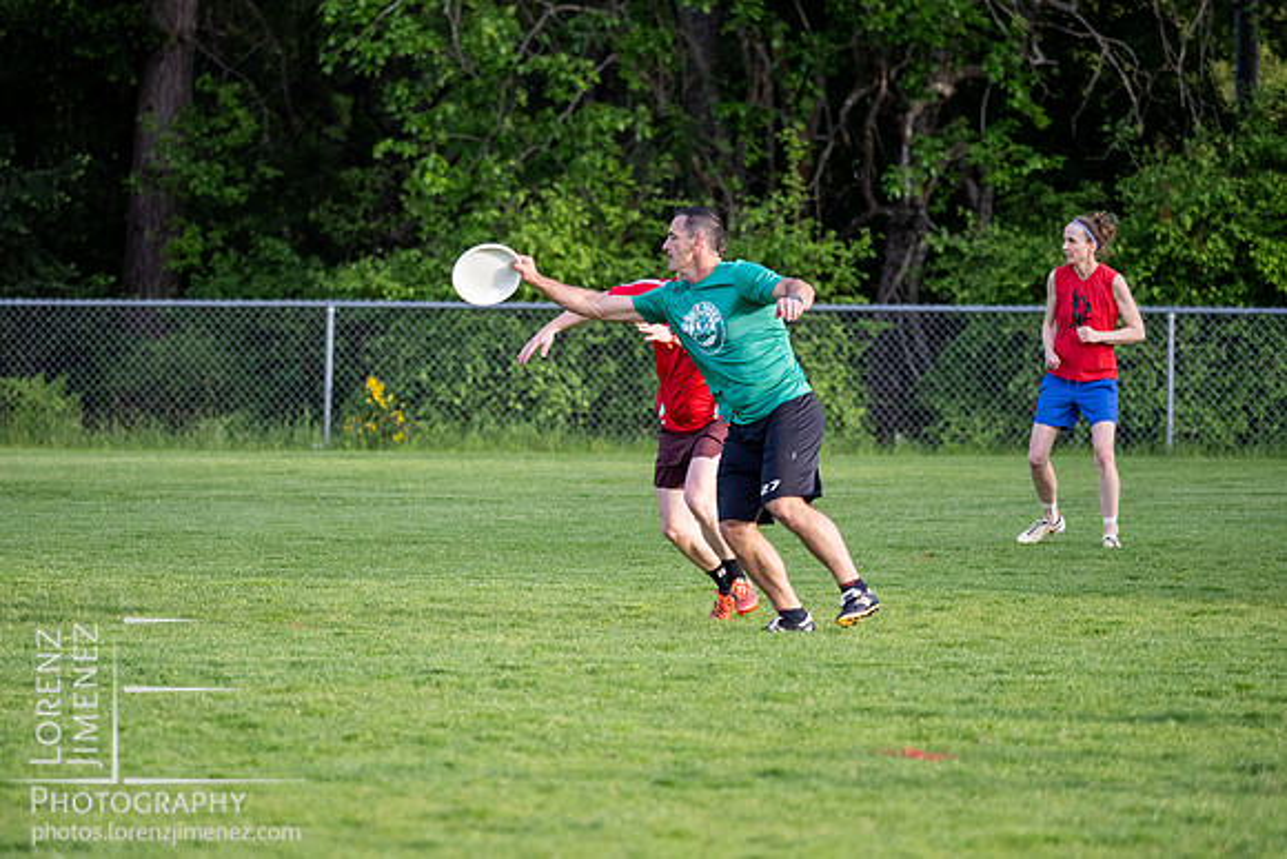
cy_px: 469
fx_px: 11467
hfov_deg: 6.4
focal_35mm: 321
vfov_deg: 4.3
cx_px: 642
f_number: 2.8
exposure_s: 1/1000
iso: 500
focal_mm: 150
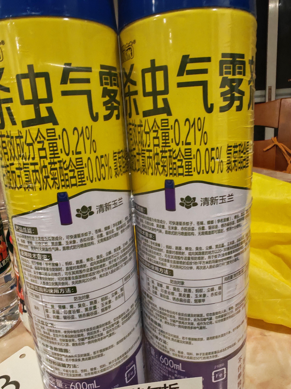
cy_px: 194
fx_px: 303
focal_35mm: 27
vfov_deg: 65.3
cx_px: 146
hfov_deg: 51.4
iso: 320
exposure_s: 1/13
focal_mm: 1.96
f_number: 2.2
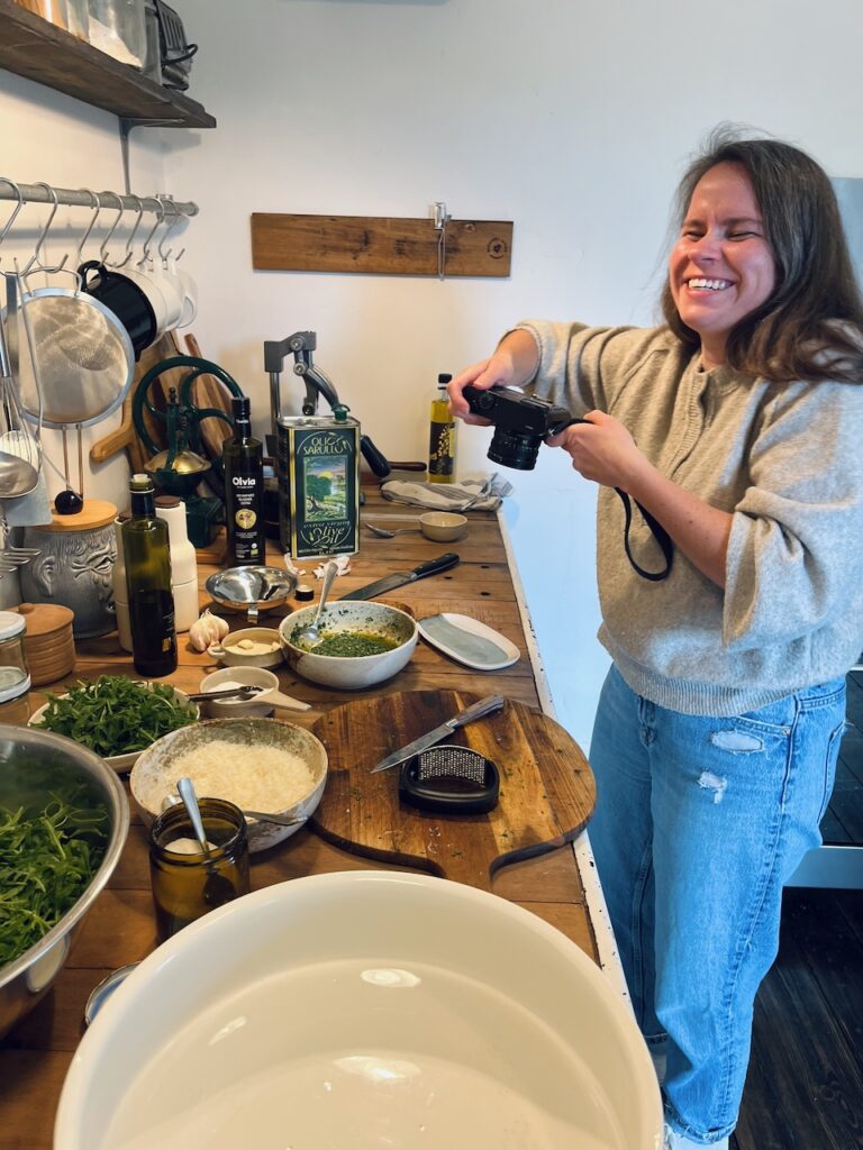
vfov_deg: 67.3
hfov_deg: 53.1
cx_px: 432
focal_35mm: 26
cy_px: 575
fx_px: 864
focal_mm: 5.1
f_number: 1.6
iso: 80
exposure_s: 1/50
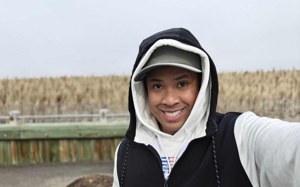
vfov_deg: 49.2
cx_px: 147
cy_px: 98
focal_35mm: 25
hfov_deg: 72.5
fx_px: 204
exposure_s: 1/1227
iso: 100
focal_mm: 6.06
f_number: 3.5
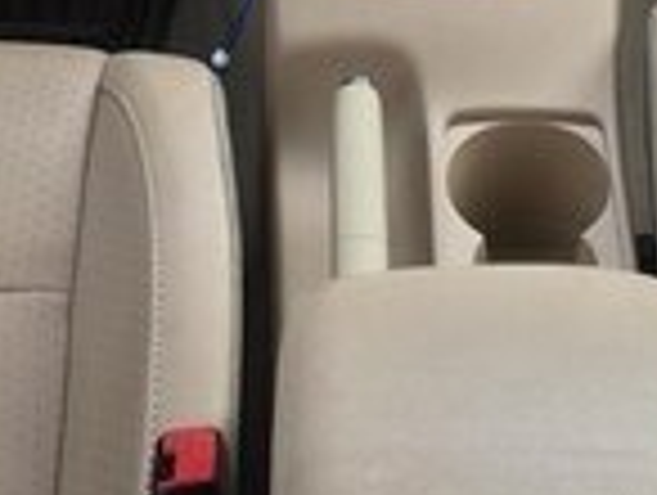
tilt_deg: -28.5
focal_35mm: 131
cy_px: -308
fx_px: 2490
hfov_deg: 15.0
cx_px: 400
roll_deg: -2.3
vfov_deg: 10.8
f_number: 2.2
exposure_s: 1/100
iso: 32
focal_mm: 4.15
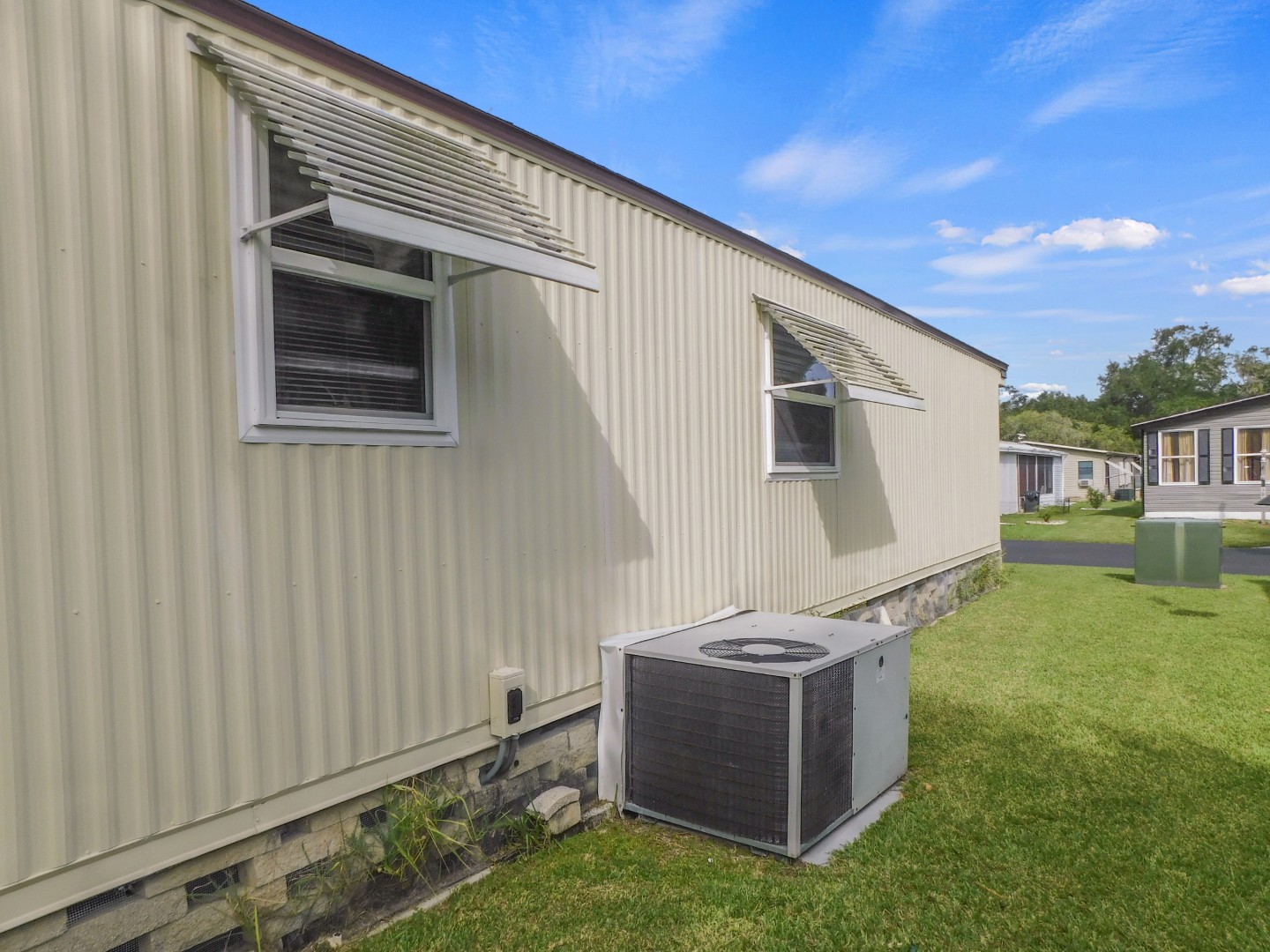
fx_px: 844
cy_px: 476
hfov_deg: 73.9
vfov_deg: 58.9
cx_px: 635
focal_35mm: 23
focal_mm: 4
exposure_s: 1/500
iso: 125
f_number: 6
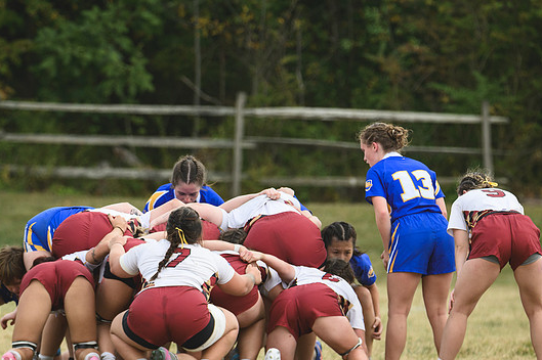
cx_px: 296
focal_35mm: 689
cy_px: 173
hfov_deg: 3.0
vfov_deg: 2.0
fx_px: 10366
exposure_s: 1/1000
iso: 360
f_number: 6
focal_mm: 380
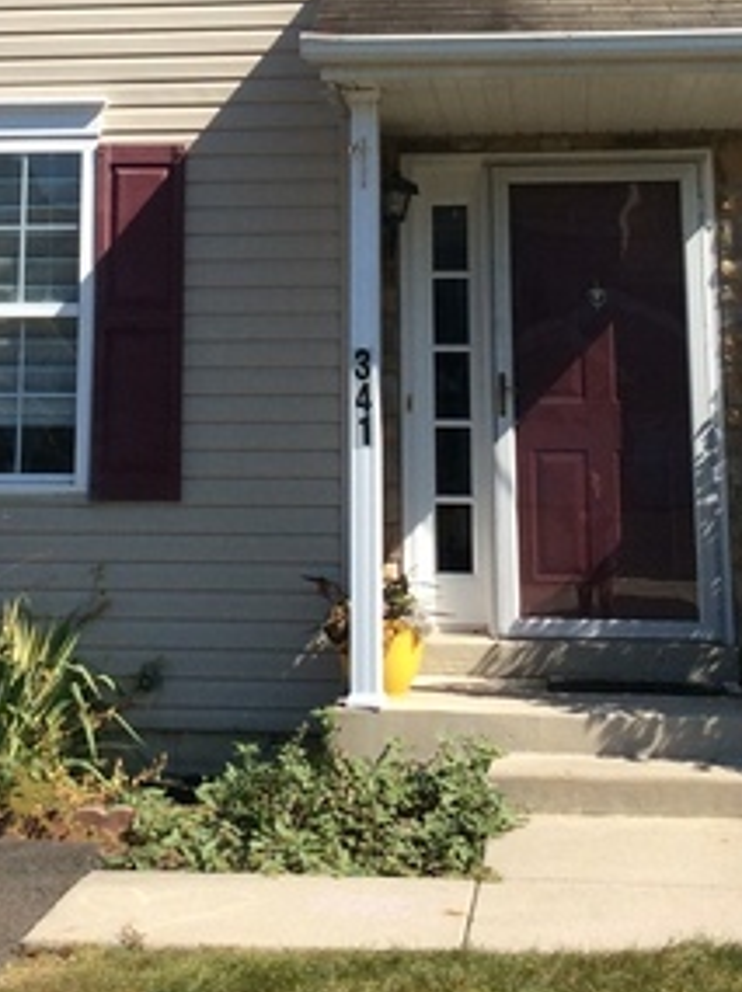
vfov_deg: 25.0
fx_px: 2148
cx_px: 279
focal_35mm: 75
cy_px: 50
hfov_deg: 19.6
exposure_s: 1/1431
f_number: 2.4
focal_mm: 3.3
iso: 32
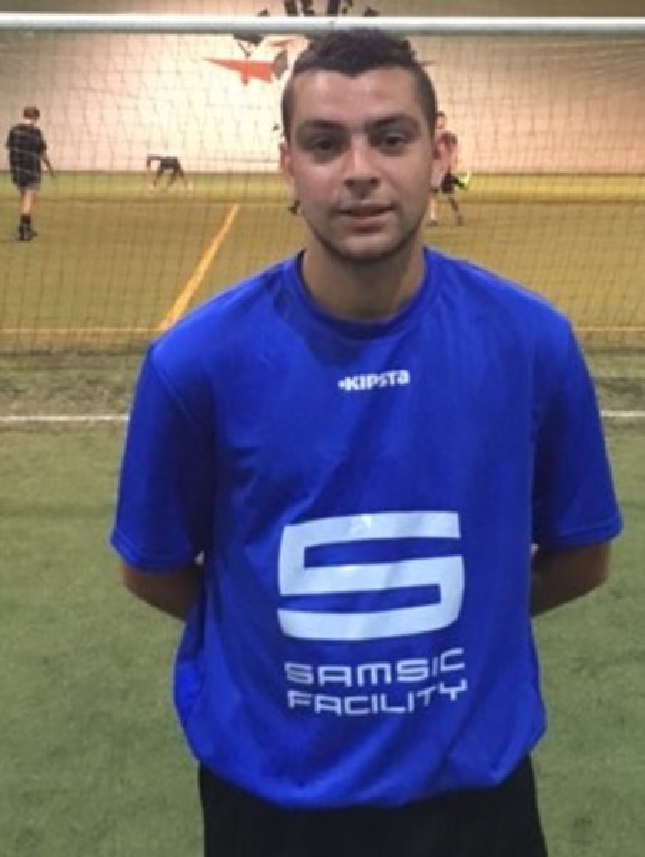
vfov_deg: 61.6
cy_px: 428
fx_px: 718
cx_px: 322
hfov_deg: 48.3
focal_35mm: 29
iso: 400
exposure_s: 1/17
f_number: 2.2
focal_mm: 4.15
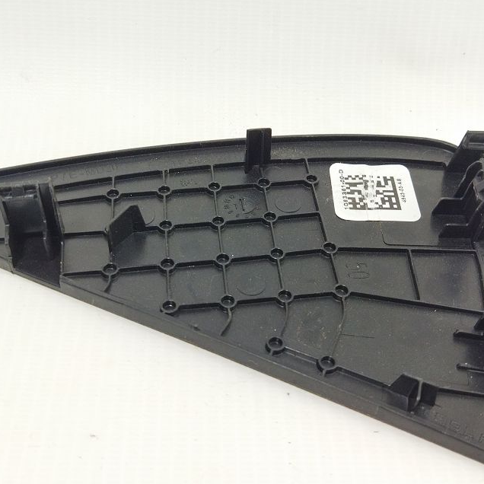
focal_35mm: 45
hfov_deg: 37.6
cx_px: 241
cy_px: 249
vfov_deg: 37.5
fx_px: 712
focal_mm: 4.71
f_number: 1.79
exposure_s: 1/100
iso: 170
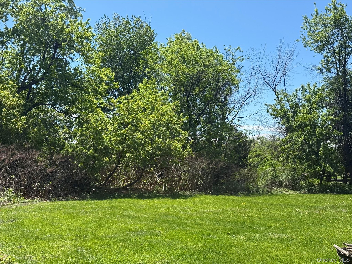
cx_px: 176
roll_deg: -0.7
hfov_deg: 39.7
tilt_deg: +3.2
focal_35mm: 48
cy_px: 132
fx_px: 488
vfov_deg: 30.3
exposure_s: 1/3096
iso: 64
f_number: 1.78
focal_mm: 6.76
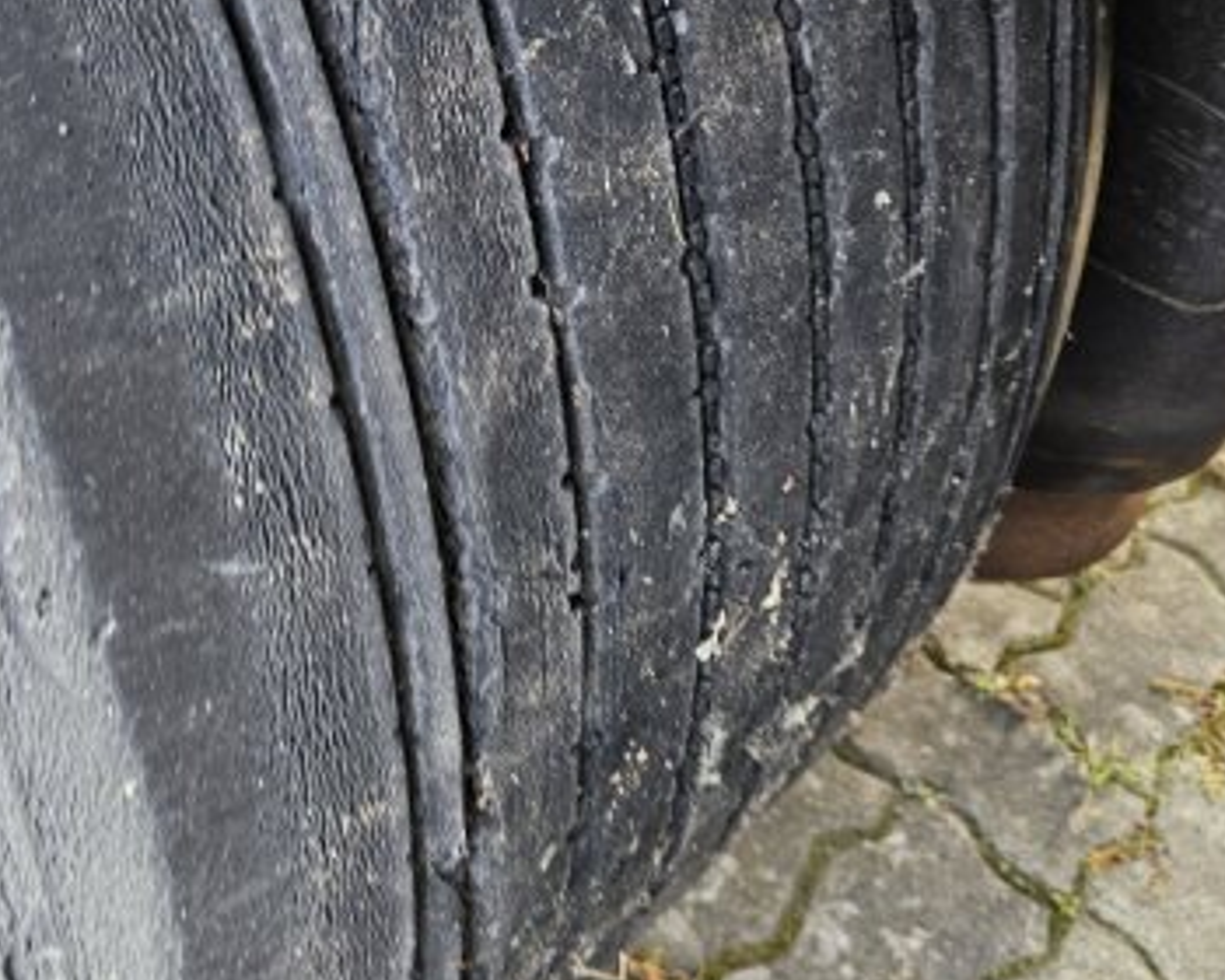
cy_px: 354
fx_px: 1486
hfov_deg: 44.5
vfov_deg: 36.2
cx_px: 472
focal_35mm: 41
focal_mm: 5.4
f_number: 1.8
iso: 125
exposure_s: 1/100
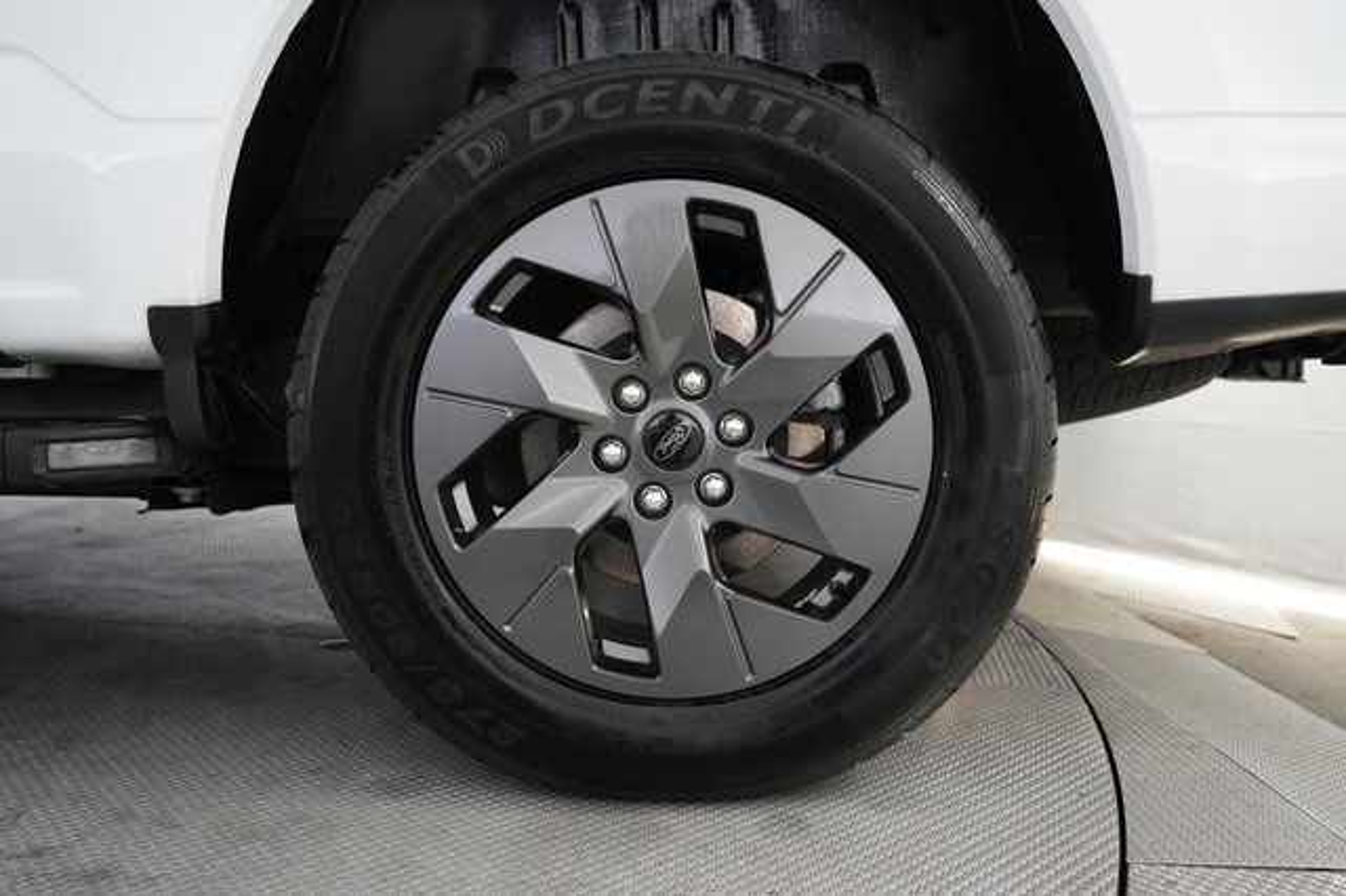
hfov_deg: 69.4
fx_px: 972
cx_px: 673
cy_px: 448
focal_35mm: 26
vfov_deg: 49.5
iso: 3200
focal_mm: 26
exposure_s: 1/160
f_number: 2.8
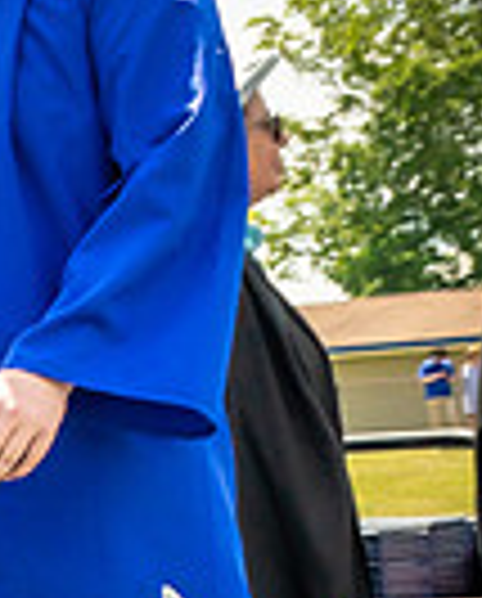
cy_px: 542
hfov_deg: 7.0
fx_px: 3536
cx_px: -973
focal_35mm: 199
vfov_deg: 9.6
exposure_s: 1/800
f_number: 7.1
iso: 200
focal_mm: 20
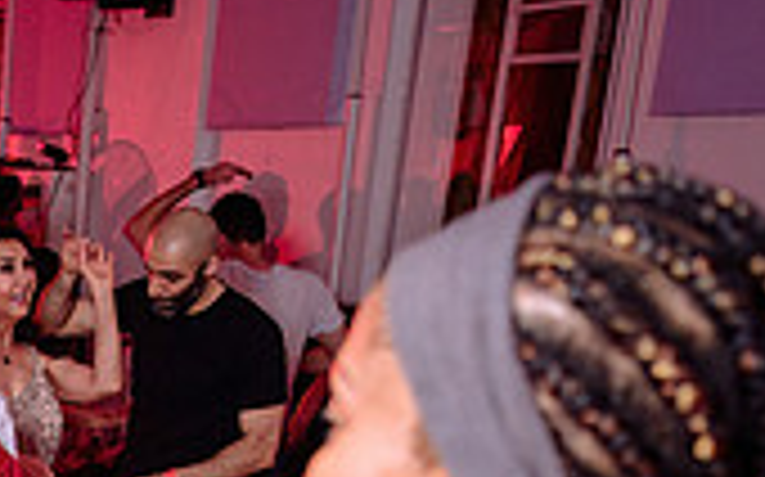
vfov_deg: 14.2
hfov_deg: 21.2
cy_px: 745
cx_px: -329
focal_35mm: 85
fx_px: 1771
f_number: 2.8
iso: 500
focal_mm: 24
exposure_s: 1/80
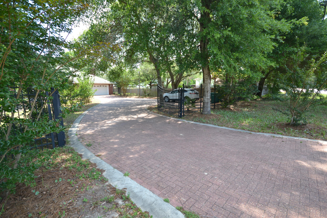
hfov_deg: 100.4
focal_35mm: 15
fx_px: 136
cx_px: 164
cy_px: 109
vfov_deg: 77.3
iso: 180
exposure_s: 1/125
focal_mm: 10
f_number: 5.6
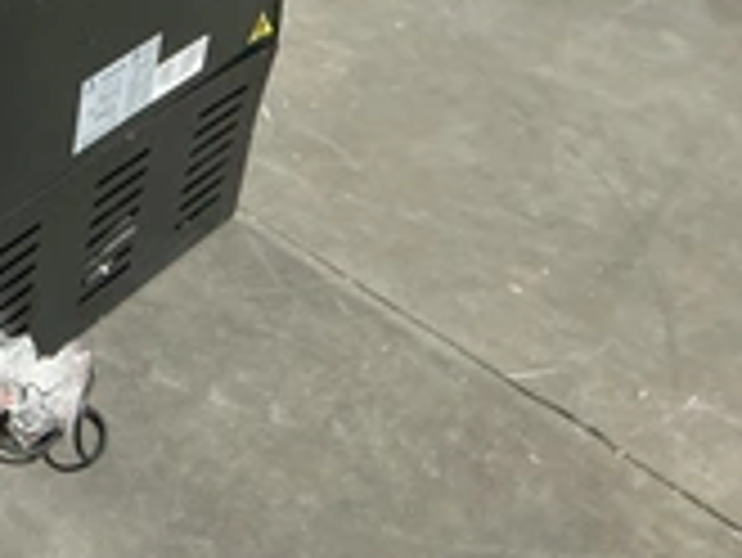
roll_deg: -2.7
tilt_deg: -30.5
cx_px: -103
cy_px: -36
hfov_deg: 26.0
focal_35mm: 68
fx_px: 1459
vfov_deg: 20.7
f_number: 1.8
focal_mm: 3
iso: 320
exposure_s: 1/50
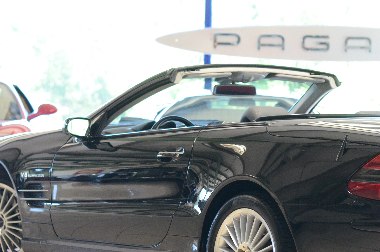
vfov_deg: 9.0
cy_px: 190
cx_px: 264
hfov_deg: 13.5
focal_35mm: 152
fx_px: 1601
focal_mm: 50
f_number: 2.8
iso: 1600
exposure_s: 1/400
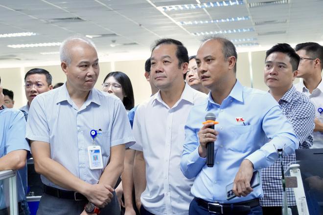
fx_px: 807
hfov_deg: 22.6
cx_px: 162
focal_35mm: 90
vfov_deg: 15.2
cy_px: 108
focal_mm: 60
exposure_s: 1/125
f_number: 4.5
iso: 4000
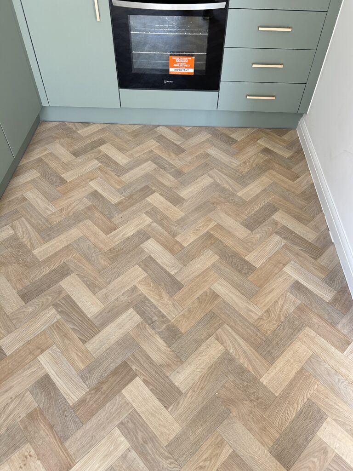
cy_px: 236
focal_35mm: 26
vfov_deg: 67.3
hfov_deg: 53.1
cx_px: 176
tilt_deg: -48.9
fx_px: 354
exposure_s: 1/108
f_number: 1.5
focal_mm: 5.7
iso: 125
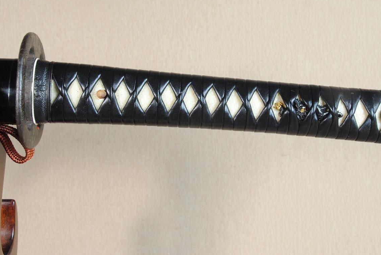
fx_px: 625
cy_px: 105
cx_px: 205
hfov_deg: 33.9
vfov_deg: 23.0
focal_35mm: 59
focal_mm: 32
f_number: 11
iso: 400
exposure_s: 1/2
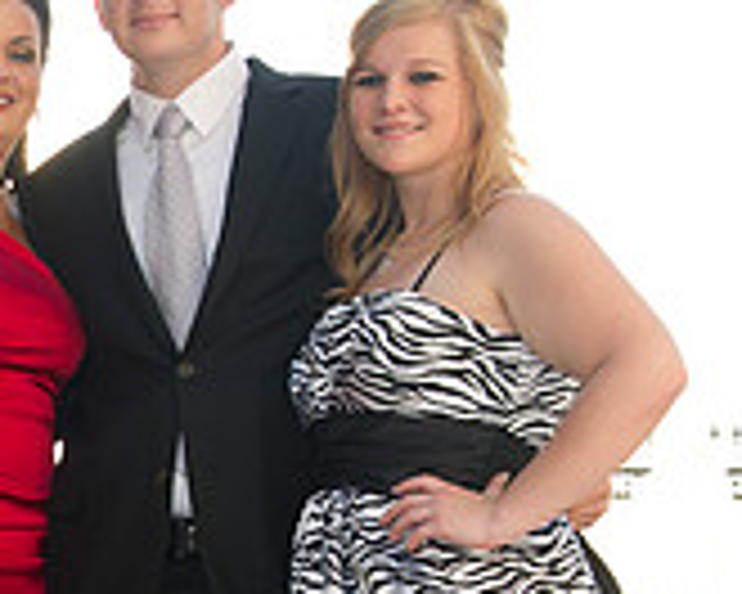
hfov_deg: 15.2
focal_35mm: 119
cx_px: -279
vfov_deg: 12.7
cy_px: 652
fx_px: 2613
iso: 320
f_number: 8
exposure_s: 1/200
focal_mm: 36
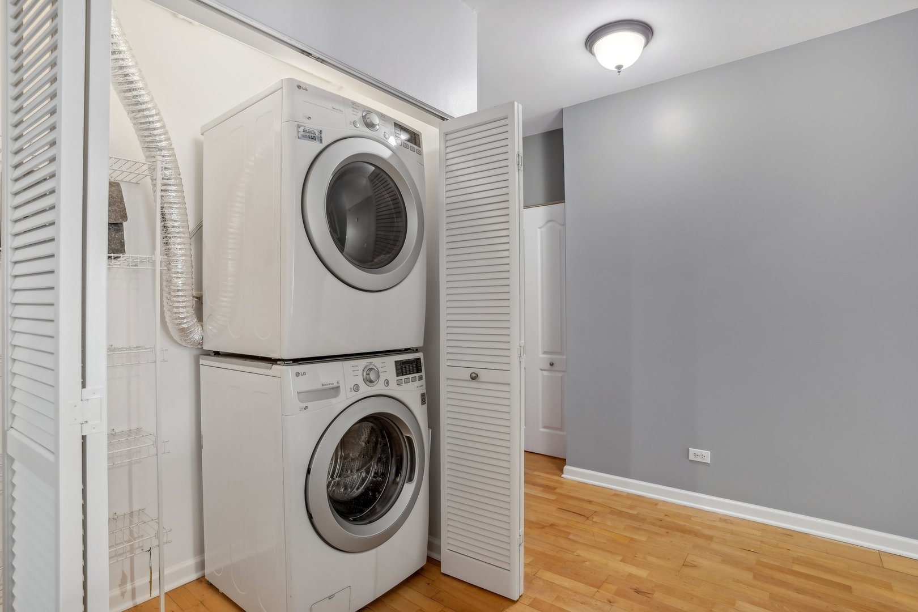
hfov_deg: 93.3
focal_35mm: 17
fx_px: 433
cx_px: 459
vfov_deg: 70.4
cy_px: 306
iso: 400
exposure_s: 1/4
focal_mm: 17
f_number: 8
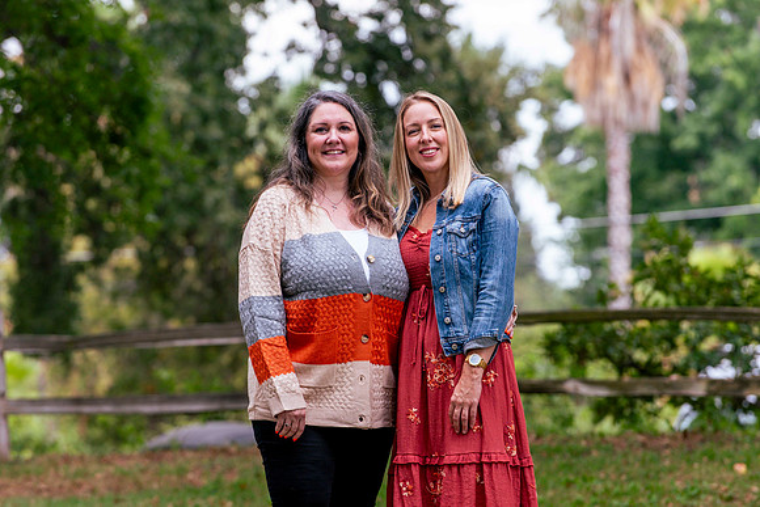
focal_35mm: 200
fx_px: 4223
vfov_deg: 6.9
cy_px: 254
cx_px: 380
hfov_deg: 10.3
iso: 200
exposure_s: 1/250
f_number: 5.6
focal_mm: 200
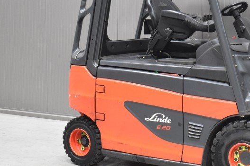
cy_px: 43
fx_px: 569
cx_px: 220
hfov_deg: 24.1
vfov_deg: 16.6
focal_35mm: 82
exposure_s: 1/25
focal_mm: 24
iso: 1600
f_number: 5
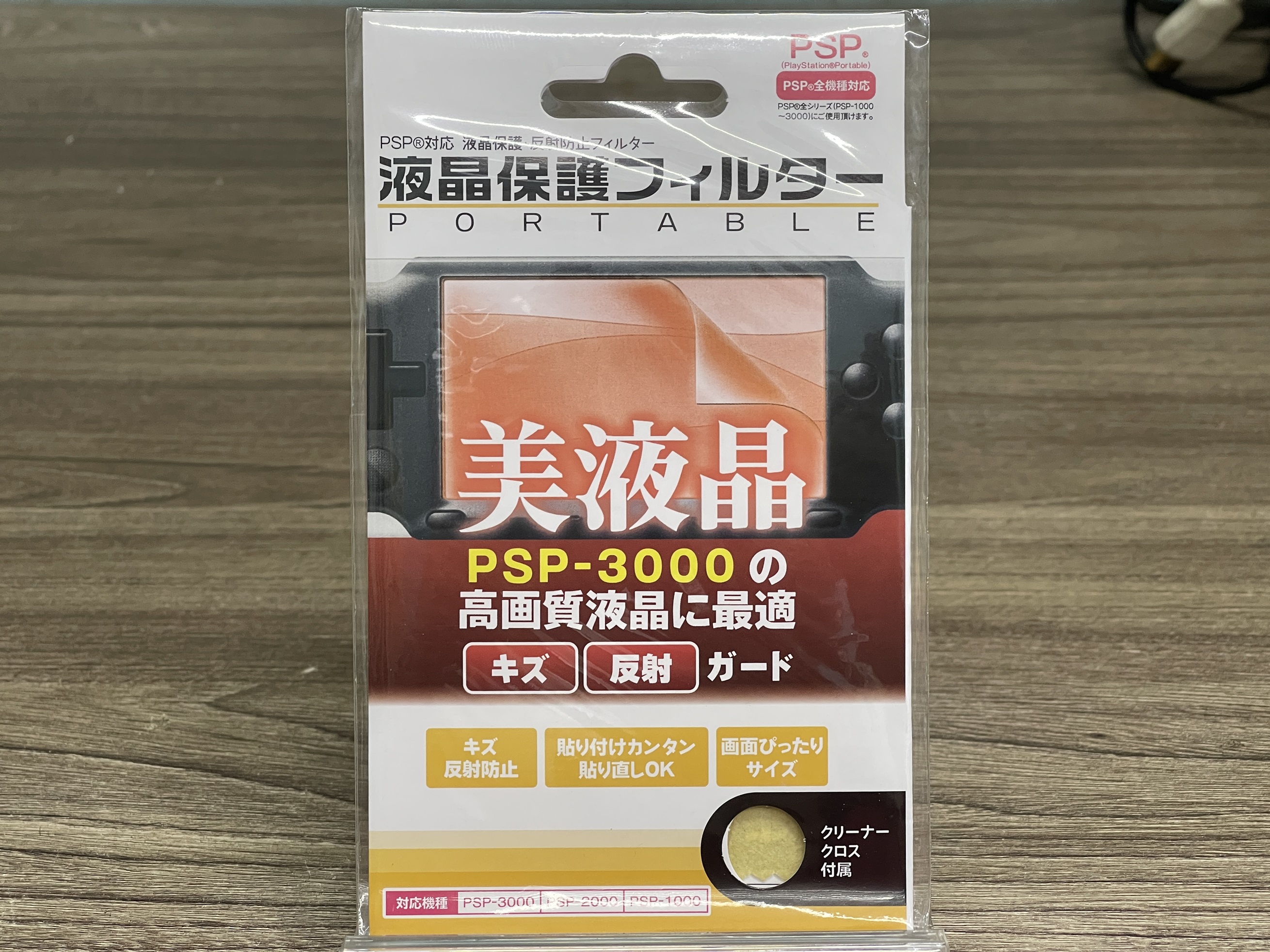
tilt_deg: -26.8
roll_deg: +0.4
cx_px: 635
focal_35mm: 64
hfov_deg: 30.3
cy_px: 476
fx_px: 2348
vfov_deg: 22.9
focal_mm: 7.5
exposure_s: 1/50
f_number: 2.2
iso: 320
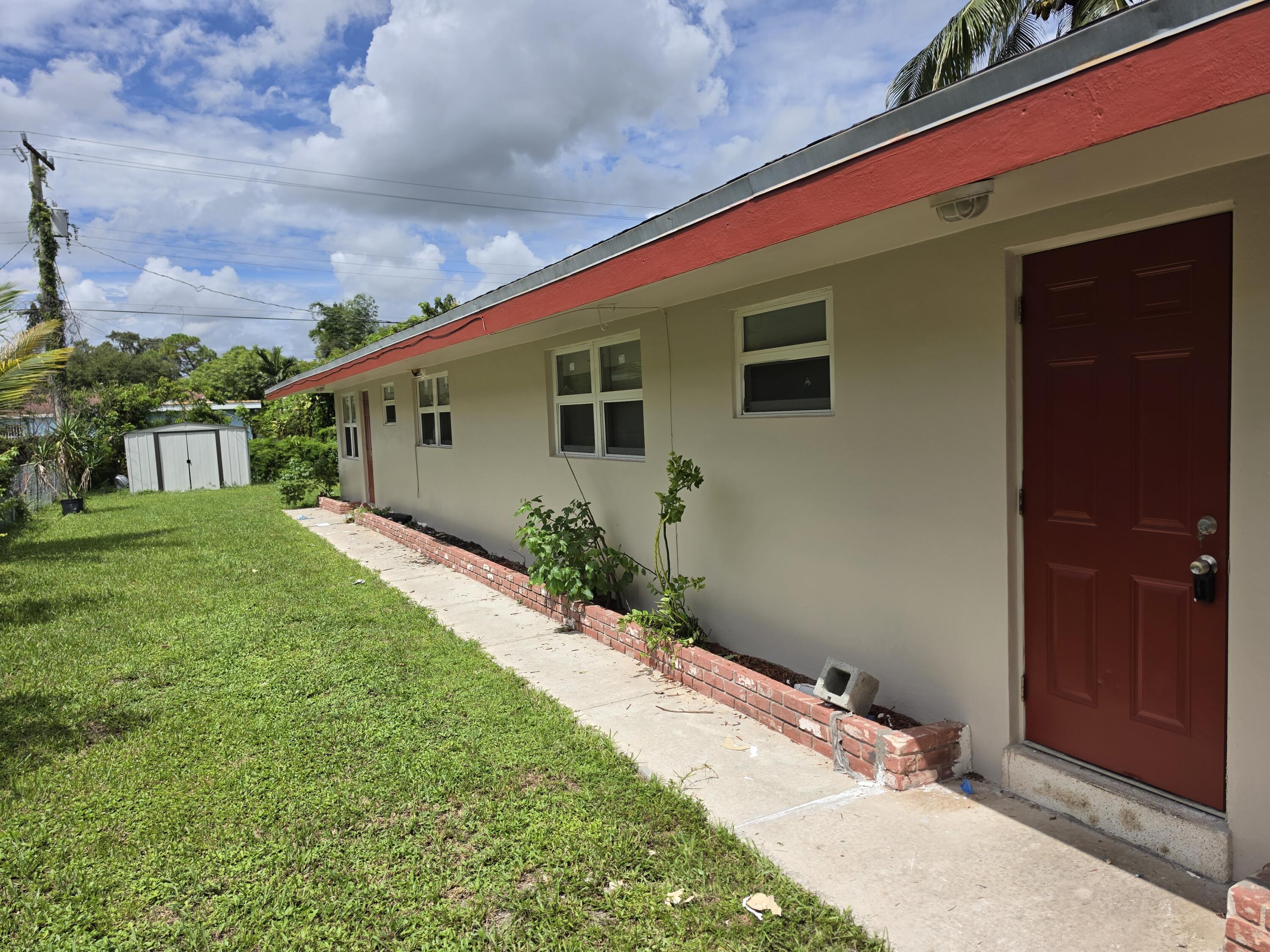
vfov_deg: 58.9
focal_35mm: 23
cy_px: 476
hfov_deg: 73.9
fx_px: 844
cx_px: 635
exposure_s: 1/7939
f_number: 1.4
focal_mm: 6.5
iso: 40
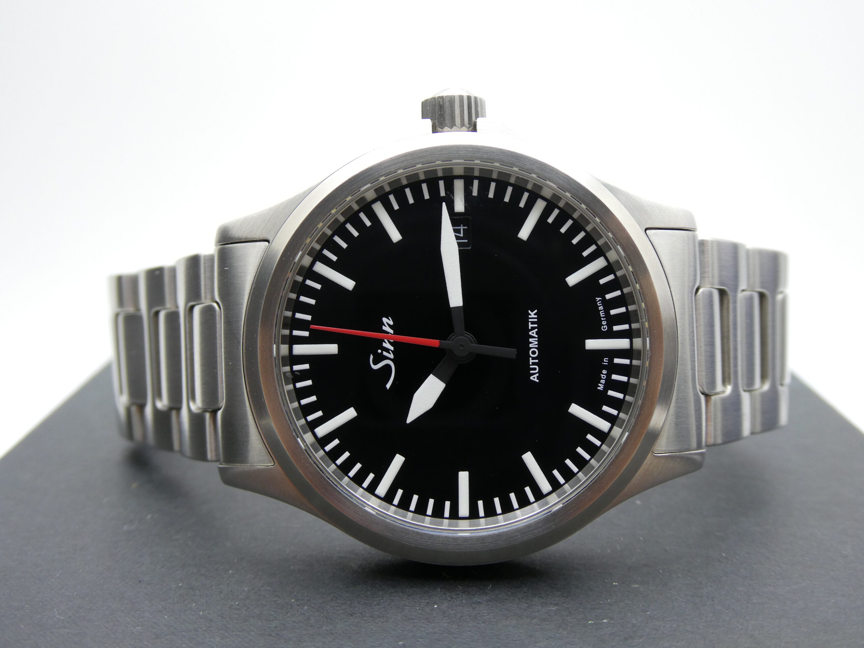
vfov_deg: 30.9
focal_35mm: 47
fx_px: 1173
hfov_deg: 40.4
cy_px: 324
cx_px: 432
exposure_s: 1/80
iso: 125
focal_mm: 8.4
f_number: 4
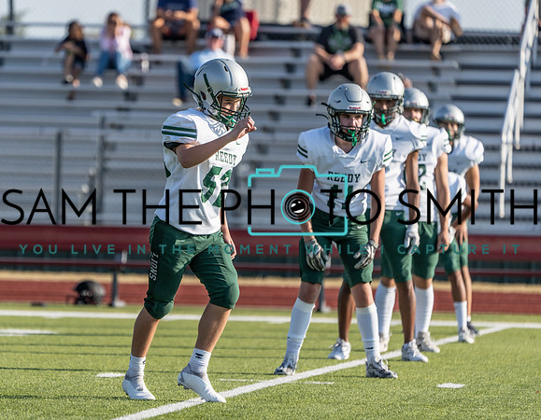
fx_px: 6210
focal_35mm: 392
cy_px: 224
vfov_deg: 3.9
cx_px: 205
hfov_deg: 5.0
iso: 250
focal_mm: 333
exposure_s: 1/1250
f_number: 5.6
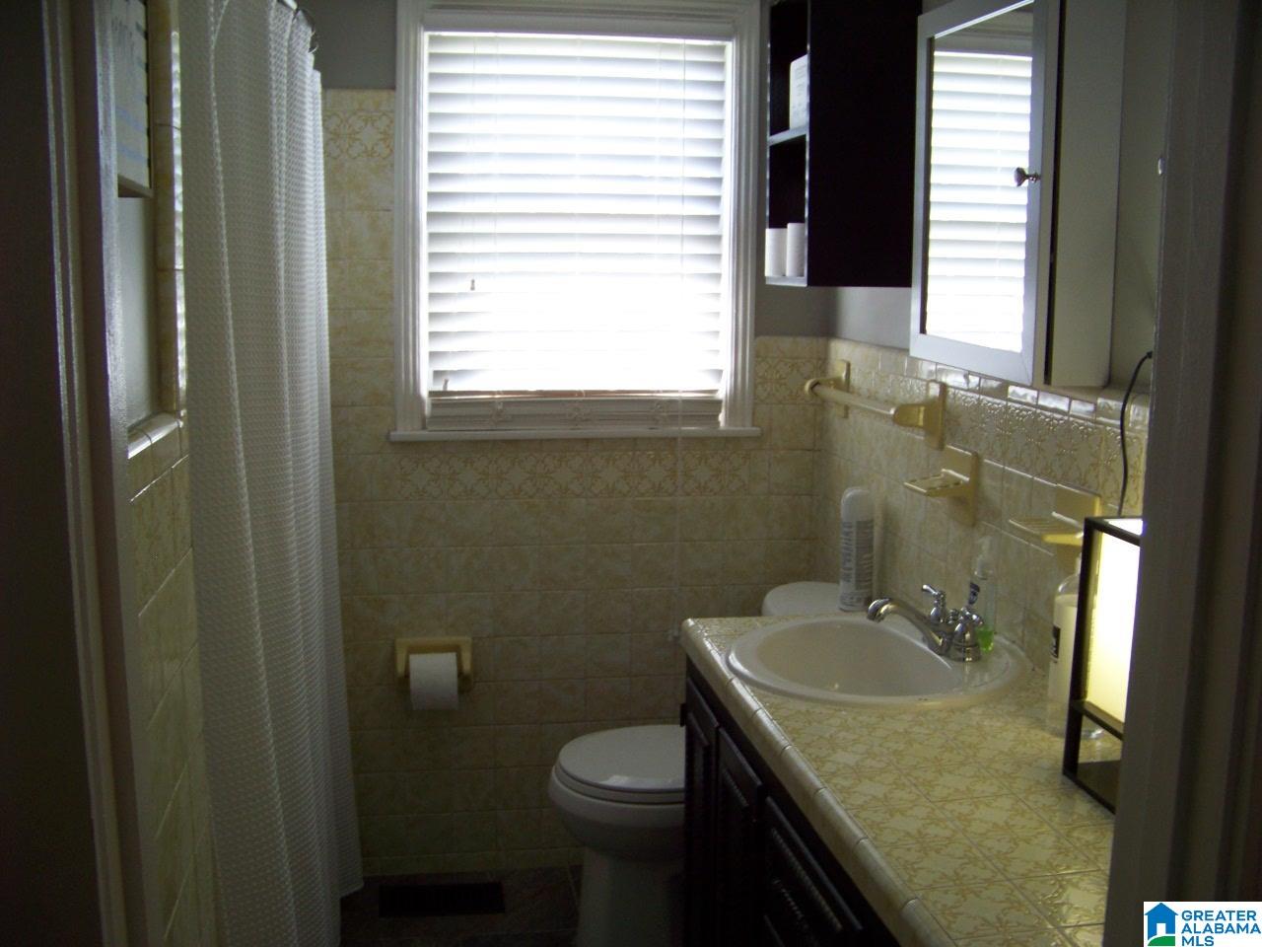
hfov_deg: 51.4
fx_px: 1312
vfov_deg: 39.7
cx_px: 631
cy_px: 474
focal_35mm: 36
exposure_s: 1/30
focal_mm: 5.85
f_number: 2.8
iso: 98
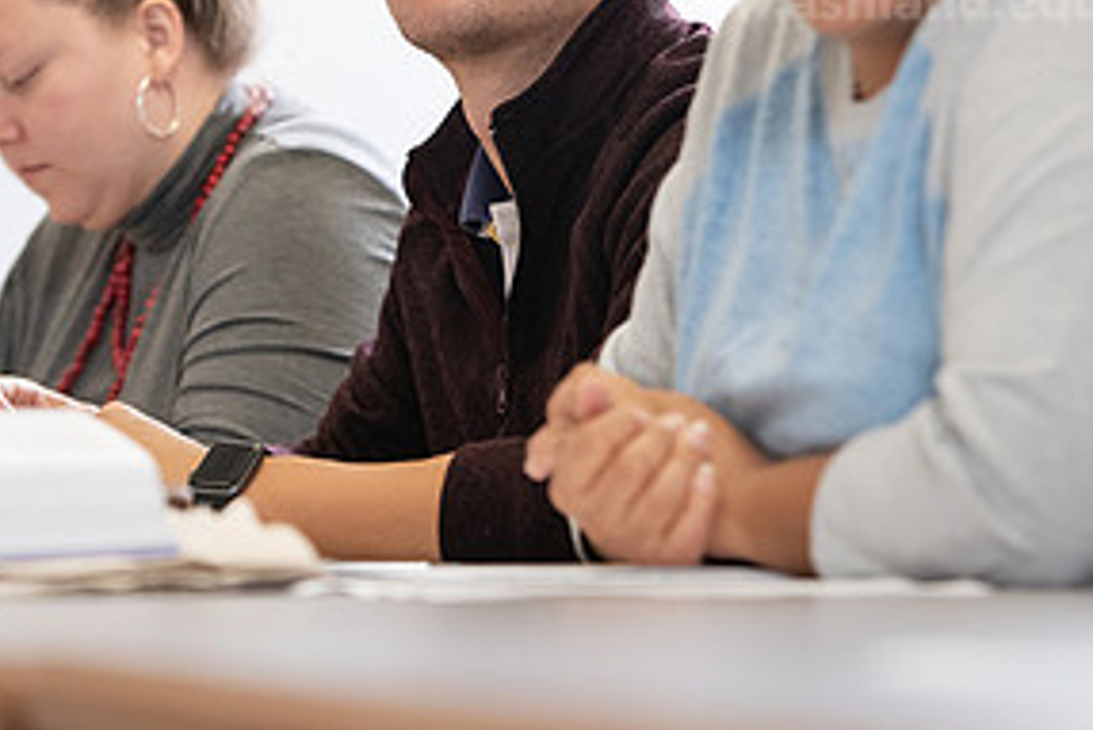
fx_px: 6895
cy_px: 82
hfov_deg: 9.1
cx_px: 470
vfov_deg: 6.0
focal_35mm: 227
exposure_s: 1/200
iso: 1250
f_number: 4
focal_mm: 112
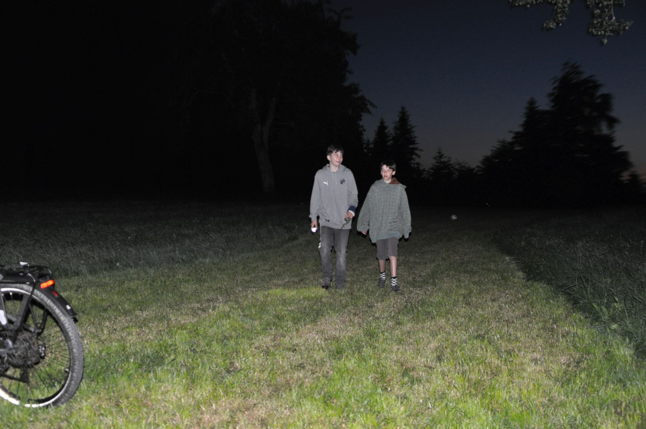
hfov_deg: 33.4
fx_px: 1075
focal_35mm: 60
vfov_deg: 22.6
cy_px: 214
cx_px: 323
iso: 800
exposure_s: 1/60
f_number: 4.5
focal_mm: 40
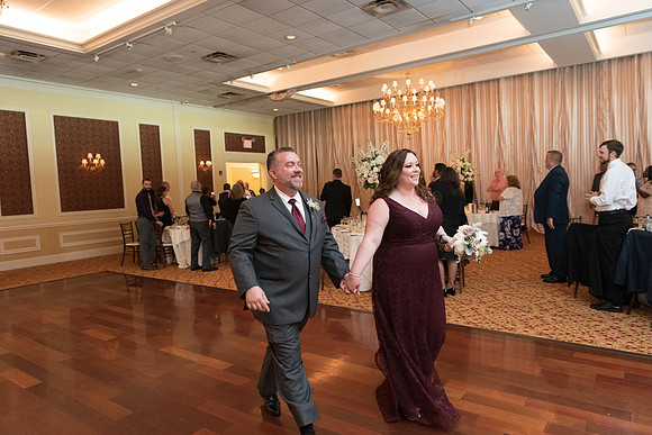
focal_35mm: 24
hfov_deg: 73.7
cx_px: 326
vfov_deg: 53.2
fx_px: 435
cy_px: 218
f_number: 2.8
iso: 4000
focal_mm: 24
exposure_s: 1/125
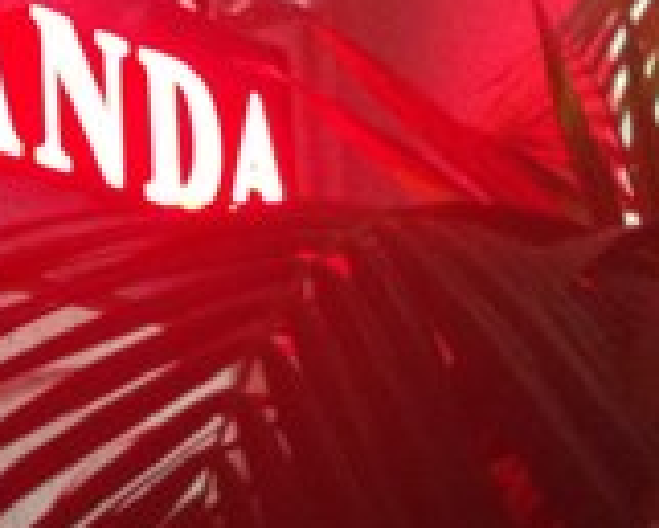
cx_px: -205
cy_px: 164
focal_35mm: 120
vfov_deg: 12.8
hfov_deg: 15.2
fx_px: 2342
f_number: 2.4
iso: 400
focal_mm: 4.13
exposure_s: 1/15
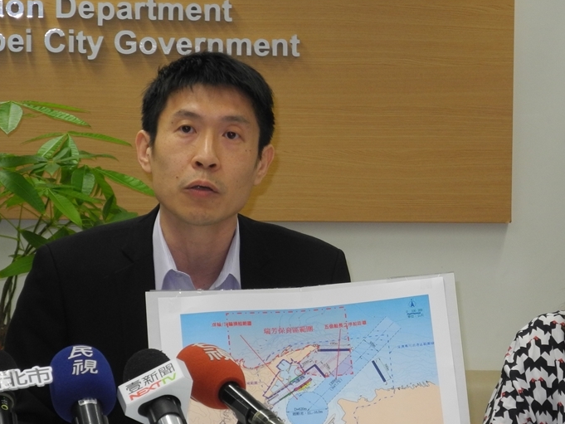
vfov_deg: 6.8
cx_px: 395
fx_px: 3542
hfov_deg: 9.1
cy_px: 303
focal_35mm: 217
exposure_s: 1/30
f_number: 5
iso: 200
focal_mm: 28.9
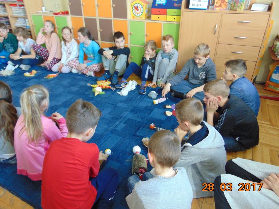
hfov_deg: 69.4
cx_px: 140
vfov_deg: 54.9
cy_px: 104
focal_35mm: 25
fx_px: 201
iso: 250
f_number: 3
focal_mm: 4.5
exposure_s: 1/30
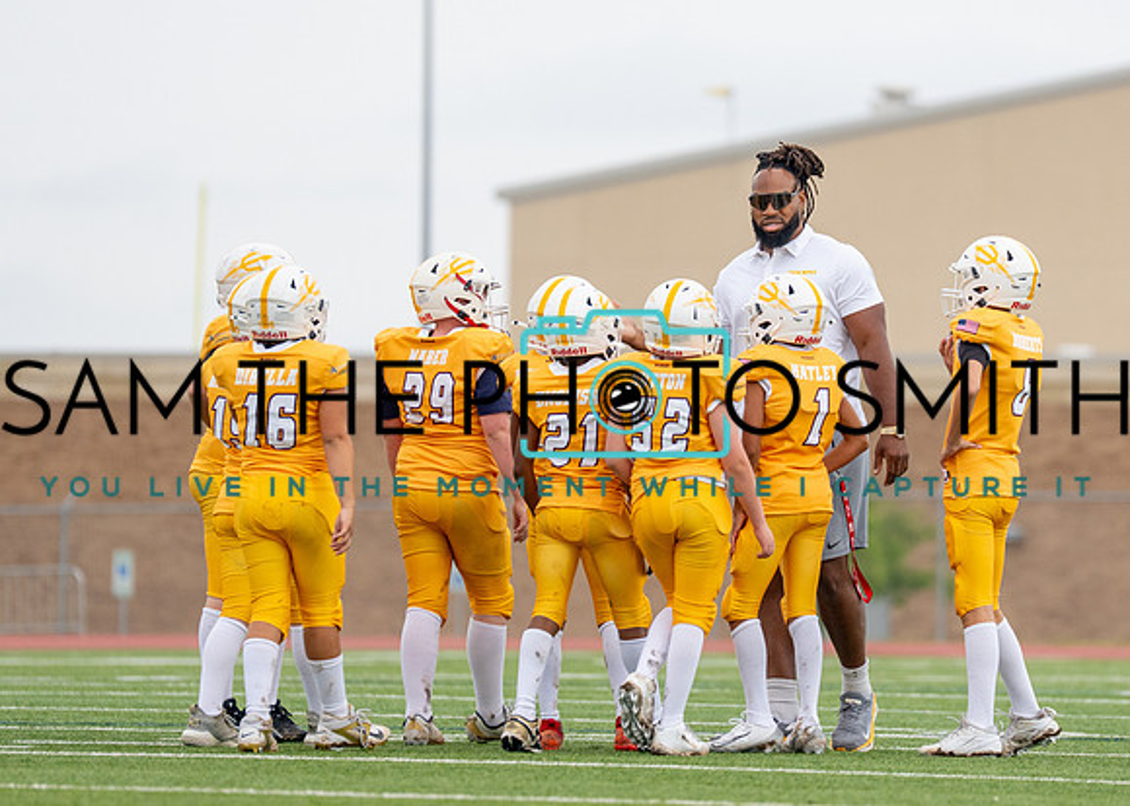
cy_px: 336
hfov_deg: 5.5
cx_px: 698
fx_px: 11716
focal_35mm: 365
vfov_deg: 3.9
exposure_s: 1/2000
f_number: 2.8
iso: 500
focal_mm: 200
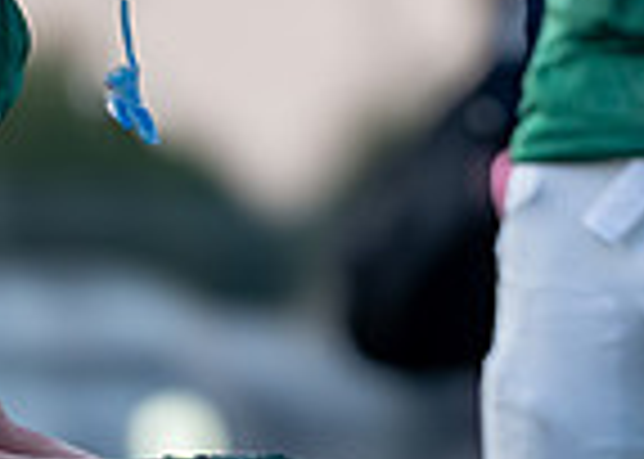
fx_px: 12230
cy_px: -507
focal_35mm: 669
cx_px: 1068
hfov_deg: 3.0
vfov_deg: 2.1
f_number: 2.8
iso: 400
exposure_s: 1/1600
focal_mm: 144
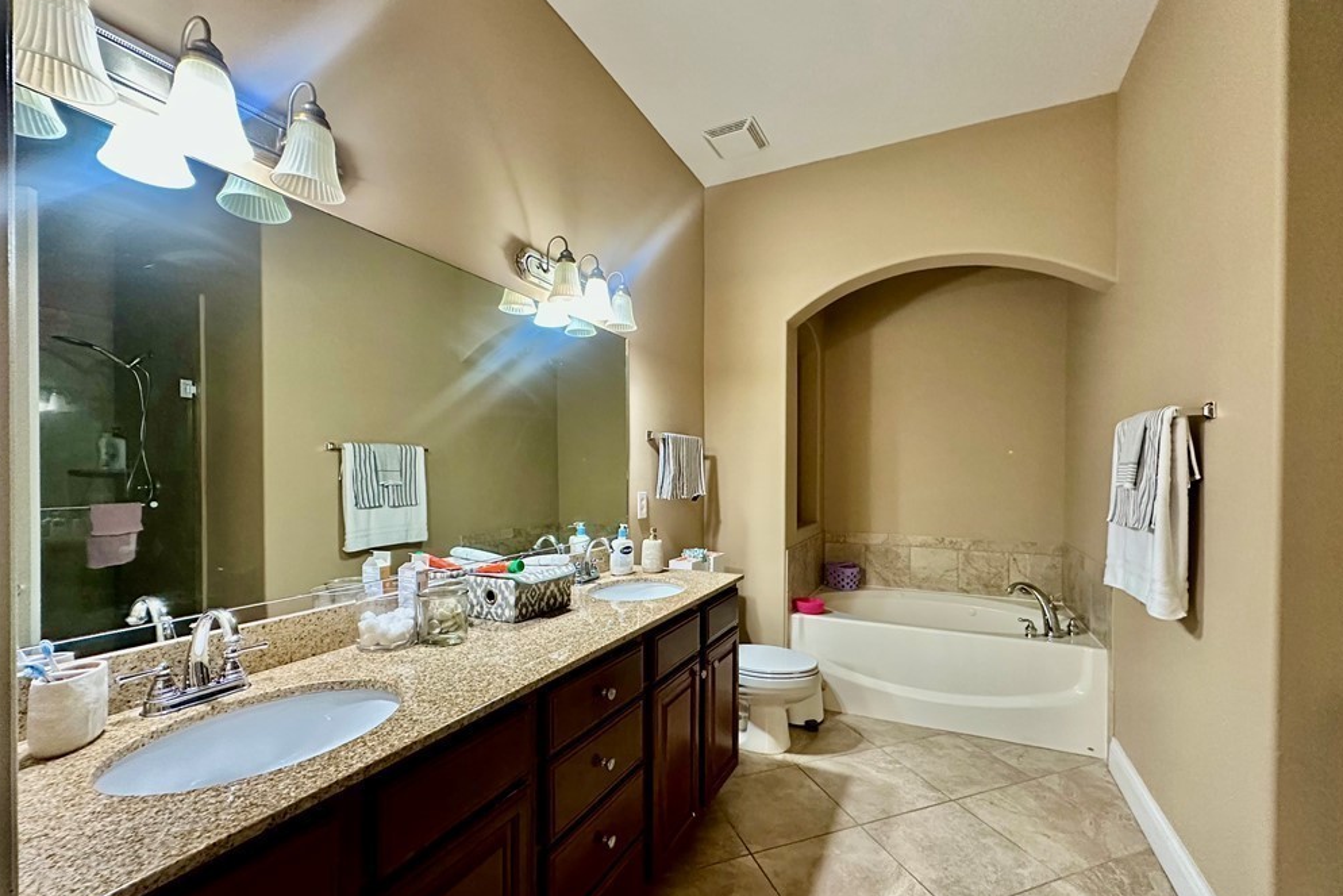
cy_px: 476
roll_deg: -0.1
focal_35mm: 15
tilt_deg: -0.6
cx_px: 689
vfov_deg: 77.3
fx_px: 560
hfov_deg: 100.4
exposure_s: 1/60
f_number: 2.2
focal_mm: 2.22
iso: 640
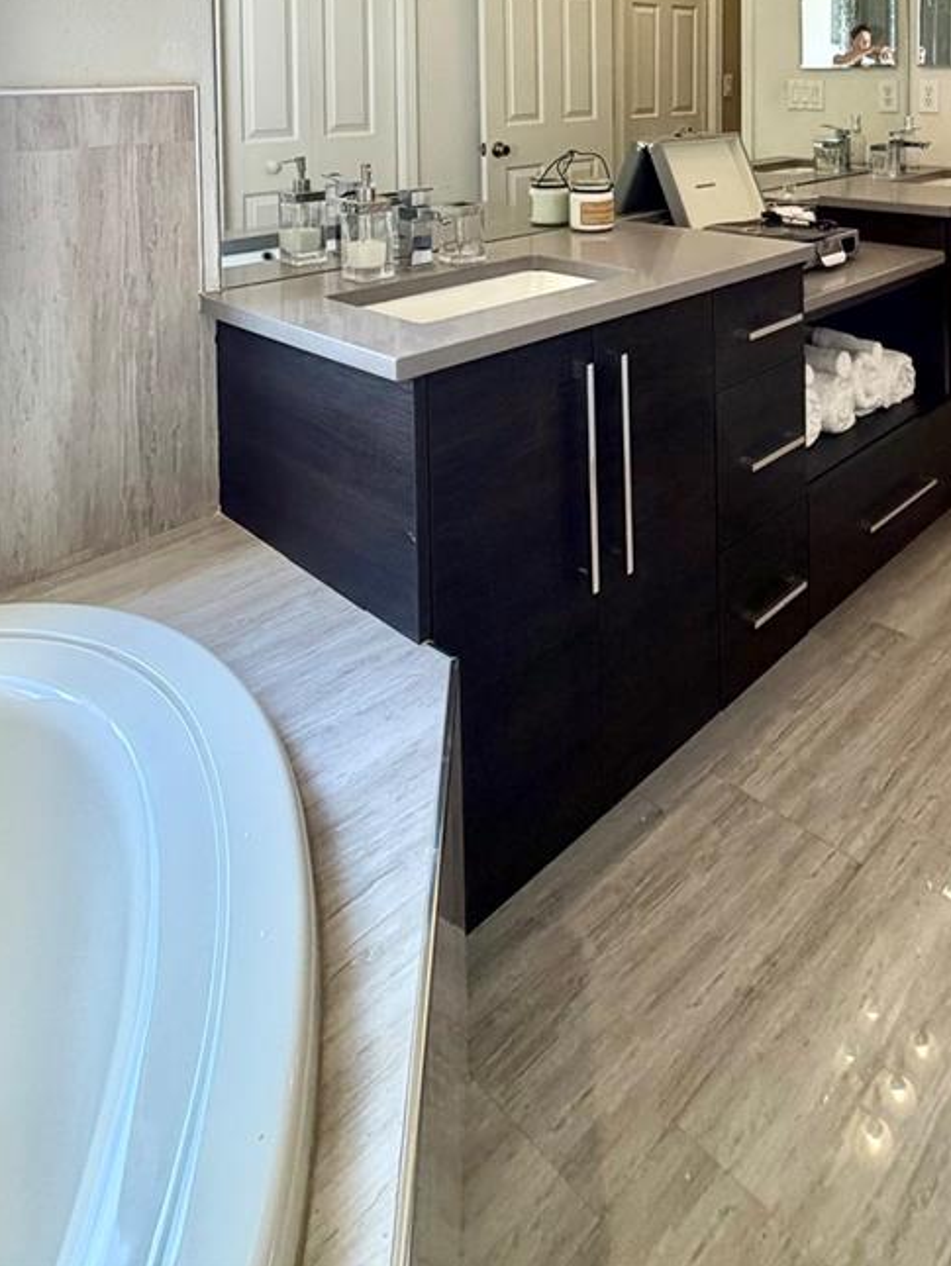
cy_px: 96
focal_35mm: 26
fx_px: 952
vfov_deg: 56.7
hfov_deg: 52.2
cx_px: 626
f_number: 2.2
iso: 160
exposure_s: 1/120
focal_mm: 2.22
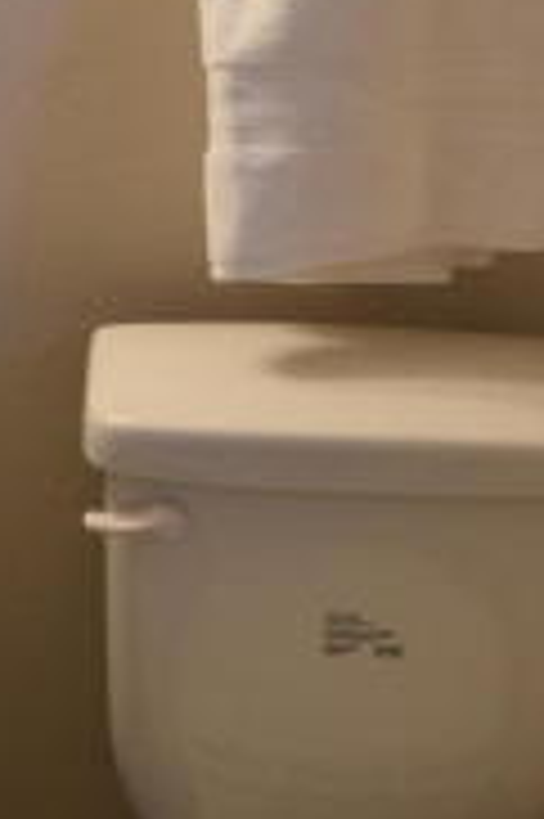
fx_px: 2589
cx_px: -101
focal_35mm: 114
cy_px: 259
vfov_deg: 17.9
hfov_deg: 11.8
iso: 500
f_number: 4
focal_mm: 18
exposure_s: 1/60
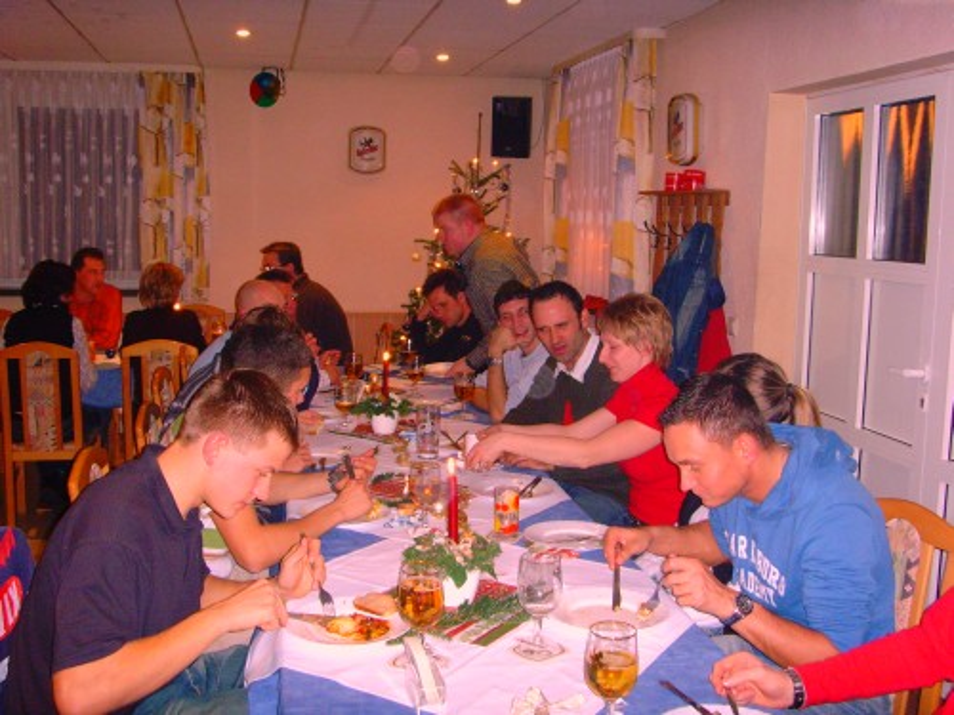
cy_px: 358
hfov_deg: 47.9
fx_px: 1075
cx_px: 477
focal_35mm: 39
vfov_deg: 36.8
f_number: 3.5
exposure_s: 1/45
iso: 320
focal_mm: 6.6
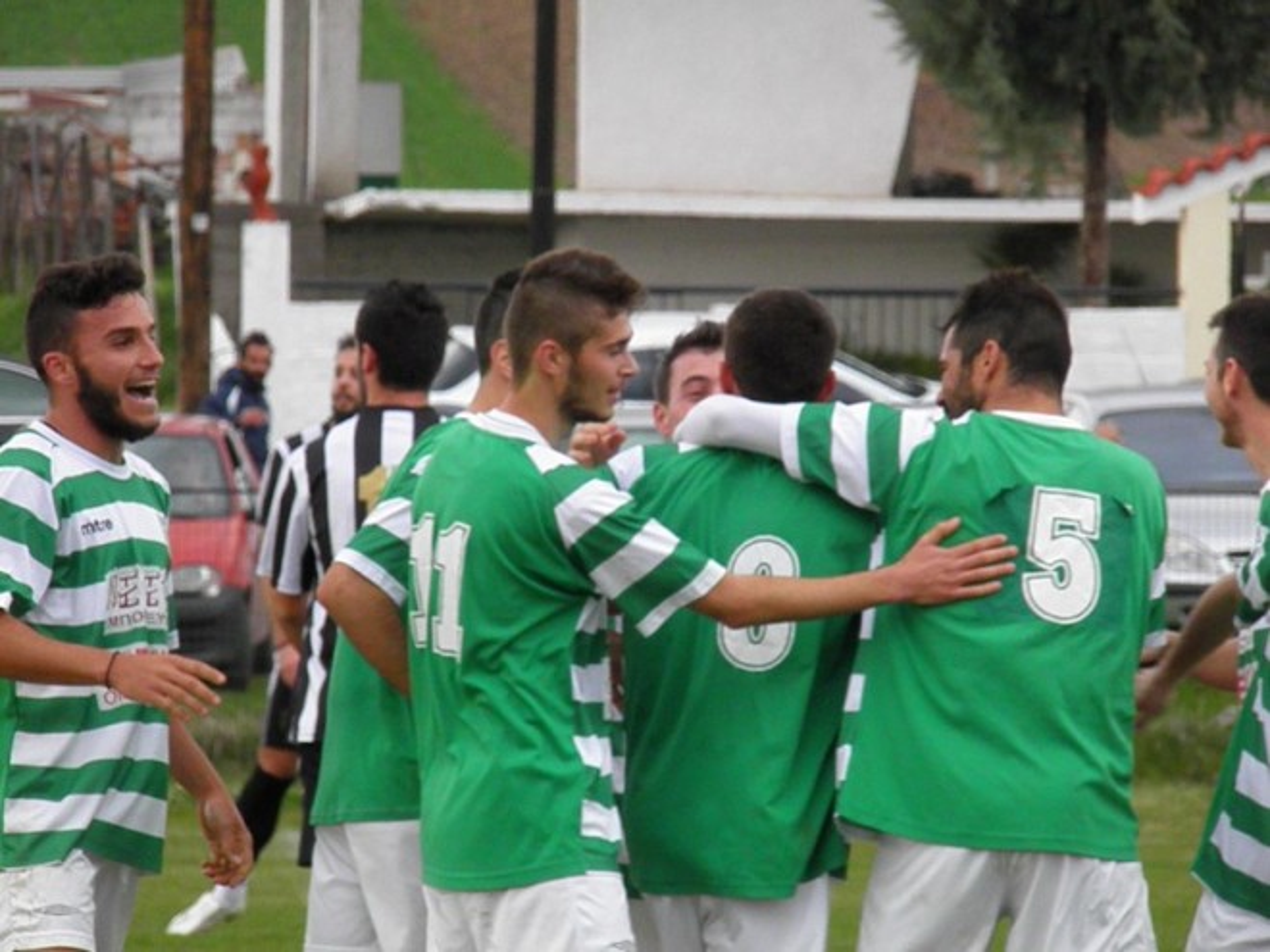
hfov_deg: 4.8
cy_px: 476
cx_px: 635
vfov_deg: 3.6
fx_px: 15226
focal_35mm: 415
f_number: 5.7
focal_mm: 74.5
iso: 500
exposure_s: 1/320
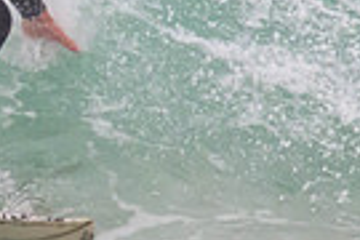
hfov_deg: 0.5
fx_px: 44677
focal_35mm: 4468
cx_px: -112
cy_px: -128
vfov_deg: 0.3
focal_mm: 800
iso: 2000
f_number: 11
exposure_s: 1/2000
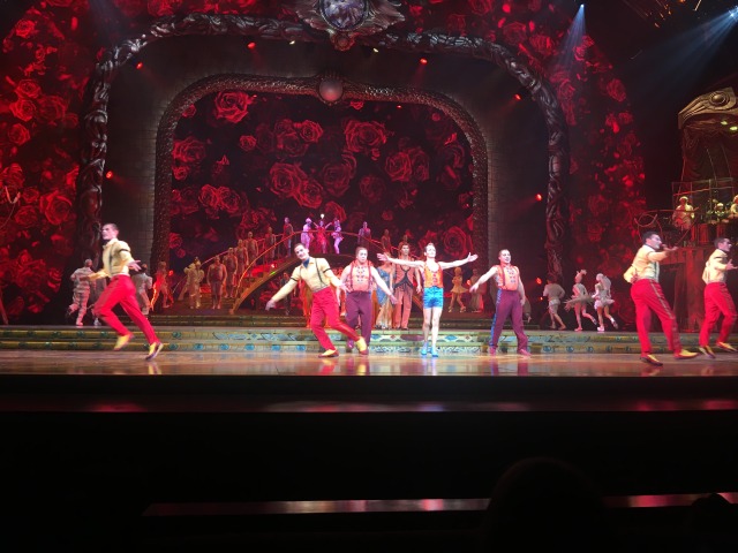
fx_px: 618
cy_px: 276
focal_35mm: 29
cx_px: 369
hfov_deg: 61.7
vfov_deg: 48.2
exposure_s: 1/40
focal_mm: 4.15
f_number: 2.2
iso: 32
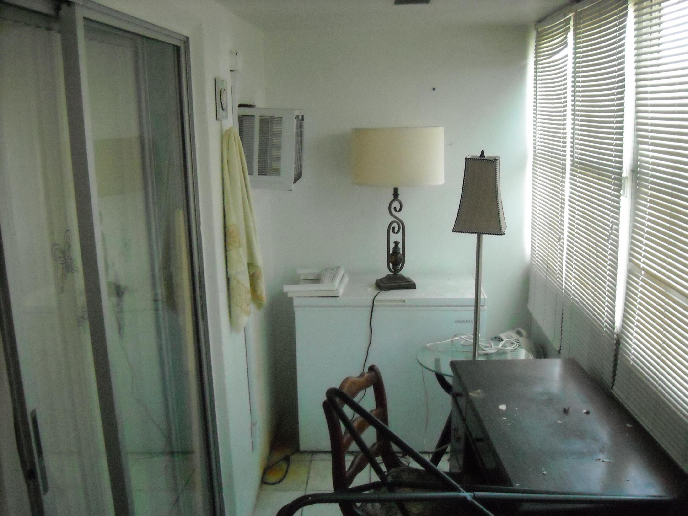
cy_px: 258
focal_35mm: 35
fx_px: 696
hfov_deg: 52.6
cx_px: 344
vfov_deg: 40.7
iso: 800
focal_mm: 5.7
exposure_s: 1/154
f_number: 2.8
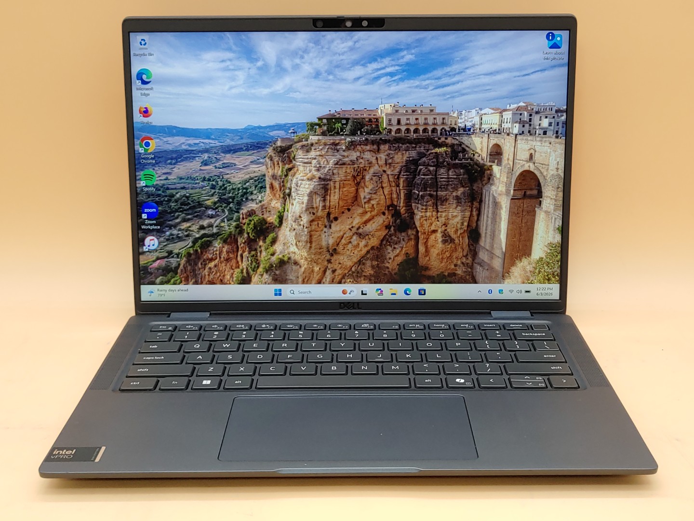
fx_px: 882
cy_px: 260
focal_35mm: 44
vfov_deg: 32.9
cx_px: 347
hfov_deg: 42.9
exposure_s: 1/120
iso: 50
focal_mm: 4.36
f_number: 1.8
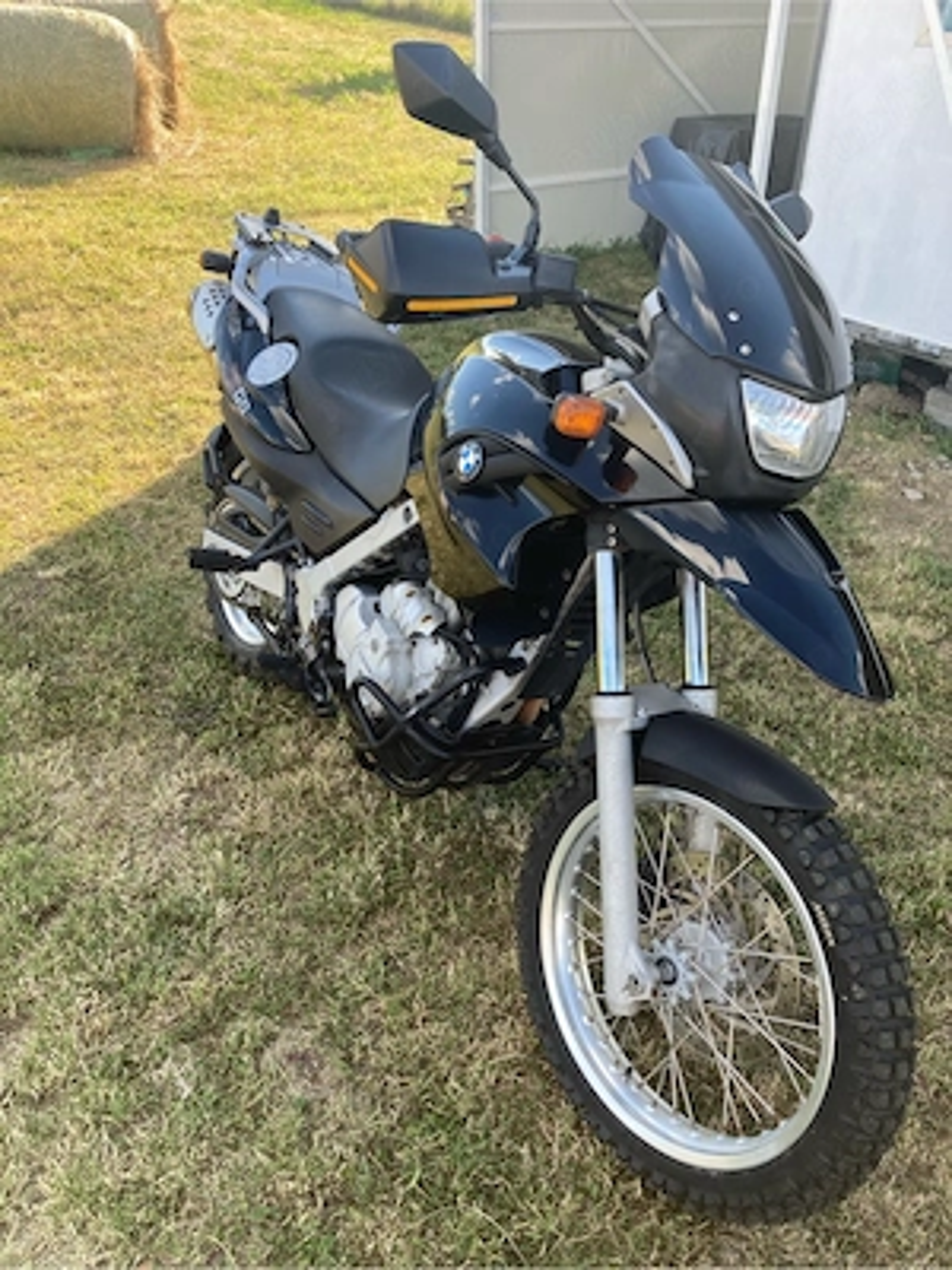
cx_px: 476
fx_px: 1027
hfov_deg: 49.7
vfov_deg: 63.4
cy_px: 635
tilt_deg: -28.8
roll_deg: -0.9
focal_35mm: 28
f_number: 1.8
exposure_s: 1/260
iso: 20
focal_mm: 3.99
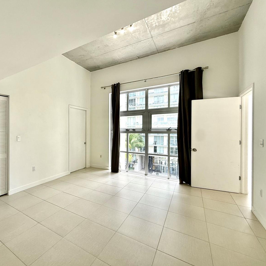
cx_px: 86
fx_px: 148
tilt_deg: -0.1
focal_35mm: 17
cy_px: 132
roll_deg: -0.7
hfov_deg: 80.8
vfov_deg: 84.0
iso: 64
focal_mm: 2.22
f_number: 2.2
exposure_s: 1/178
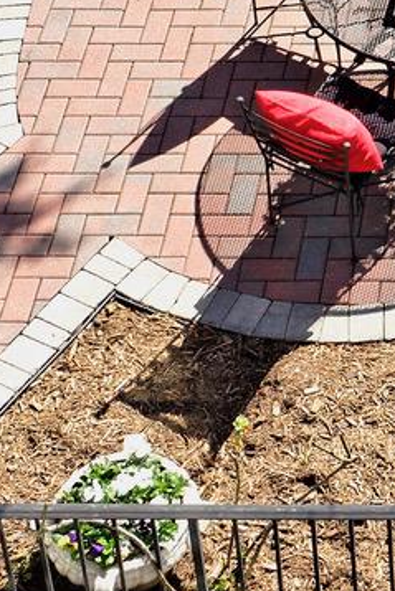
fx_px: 1693
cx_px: 363
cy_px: 320
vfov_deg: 19.8
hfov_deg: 13.2
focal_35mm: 103
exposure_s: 1/200
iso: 320
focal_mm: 24
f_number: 13
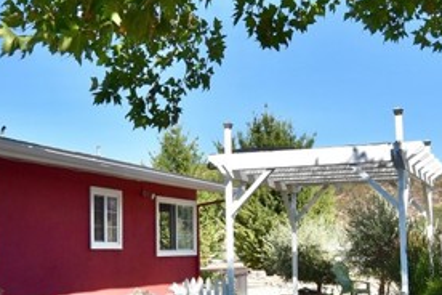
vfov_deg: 22.6
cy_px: 240
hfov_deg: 33.8
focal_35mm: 59
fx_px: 726
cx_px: 216
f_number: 10
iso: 400
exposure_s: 1/320
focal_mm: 17
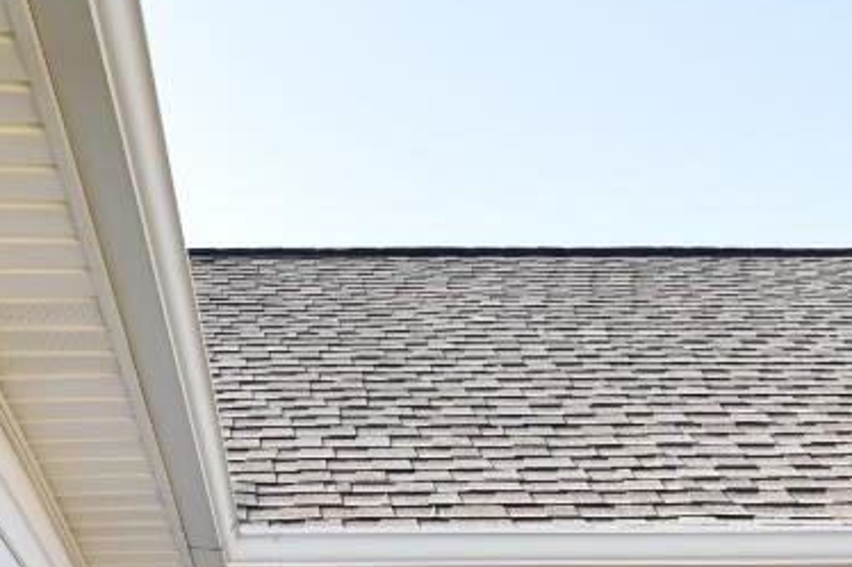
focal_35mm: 65
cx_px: 378
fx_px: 1538
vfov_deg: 16.3
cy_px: 1125
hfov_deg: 30.9
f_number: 5.6
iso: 200
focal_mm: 10
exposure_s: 1/160
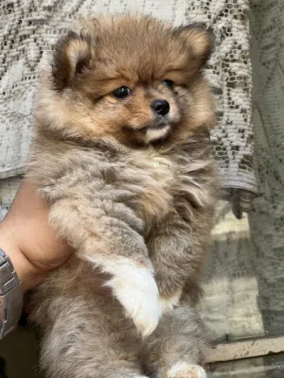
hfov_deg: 19.1
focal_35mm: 77
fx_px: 842
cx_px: 142
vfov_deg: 25.3
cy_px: 189
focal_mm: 9
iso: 200
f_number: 2.8
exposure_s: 1/96
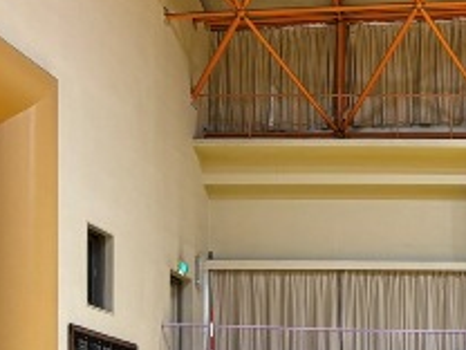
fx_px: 1346
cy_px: 460
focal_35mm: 100
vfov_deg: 14.2
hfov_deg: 17.9
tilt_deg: +0.4
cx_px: 668
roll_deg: +0.2
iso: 125
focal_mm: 5.96
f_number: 1.6
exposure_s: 1/50
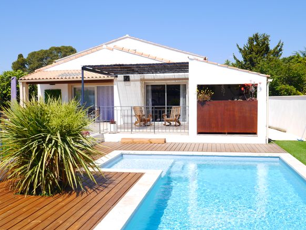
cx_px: 154
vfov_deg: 36.8
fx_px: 345
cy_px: 118
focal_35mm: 39
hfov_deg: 47.9
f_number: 8
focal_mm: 19
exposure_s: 1/320
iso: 160
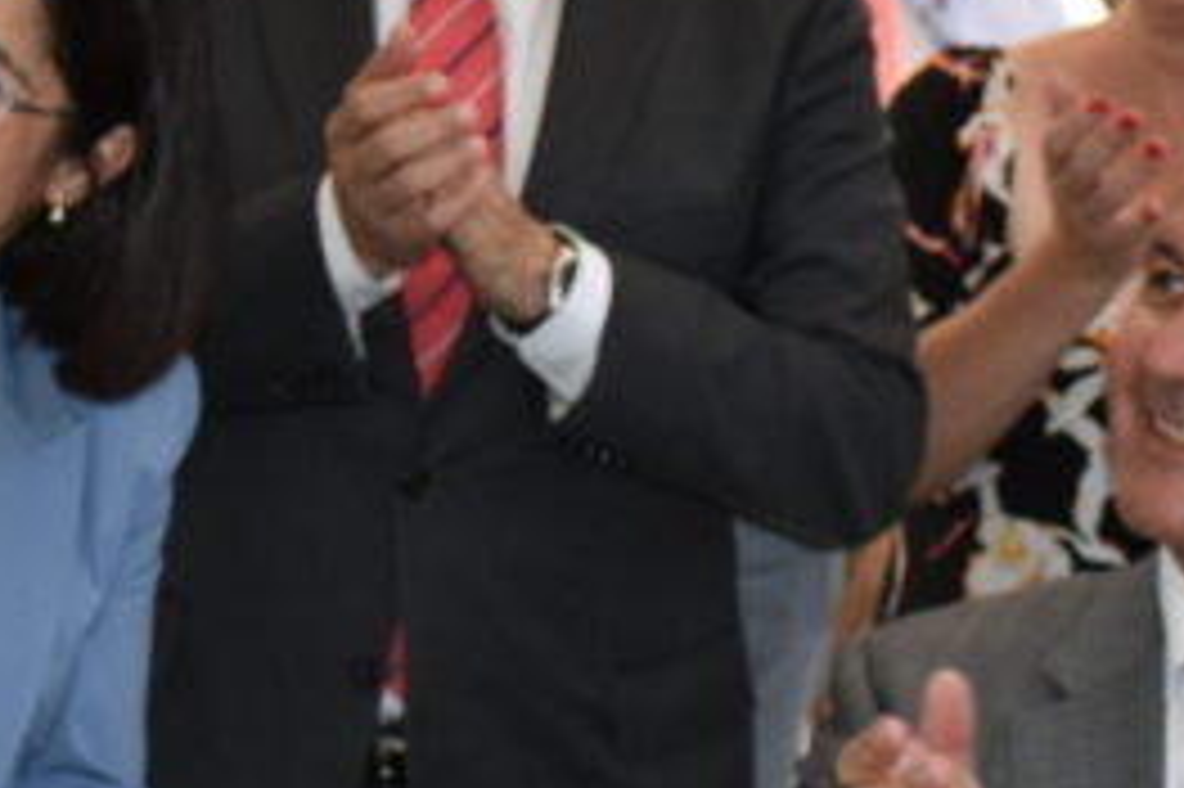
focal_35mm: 149
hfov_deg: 13.6
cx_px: -23
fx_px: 4897
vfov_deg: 9.2
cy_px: 77
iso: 180
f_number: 5.6
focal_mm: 34
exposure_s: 1/125
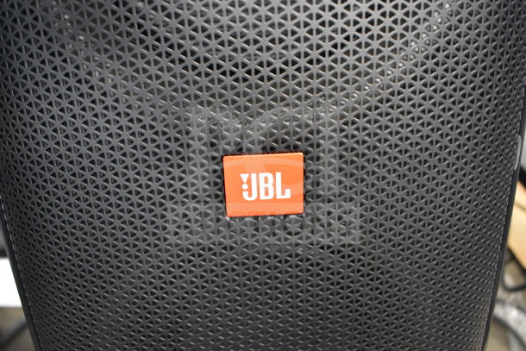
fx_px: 438
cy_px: 176
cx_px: 263
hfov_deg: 61.9
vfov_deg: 43.6
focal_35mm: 30
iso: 6400
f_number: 3.8
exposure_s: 1/30
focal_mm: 20
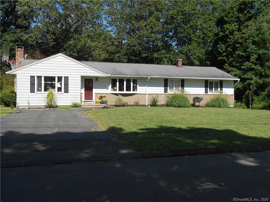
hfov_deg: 56.8
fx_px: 250
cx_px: 135
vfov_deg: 44.2
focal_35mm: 32
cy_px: 101
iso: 80
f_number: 3.6
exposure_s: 1/800
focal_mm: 5.8
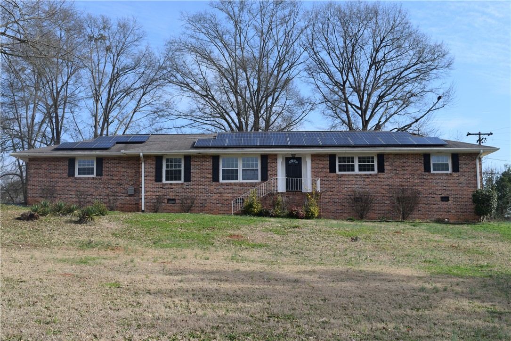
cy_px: 170
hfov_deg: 42.3
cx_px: 256
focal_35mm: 46
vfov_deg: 28.9
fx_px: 660
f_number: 9
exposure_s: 1/320
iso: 200
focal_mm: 31
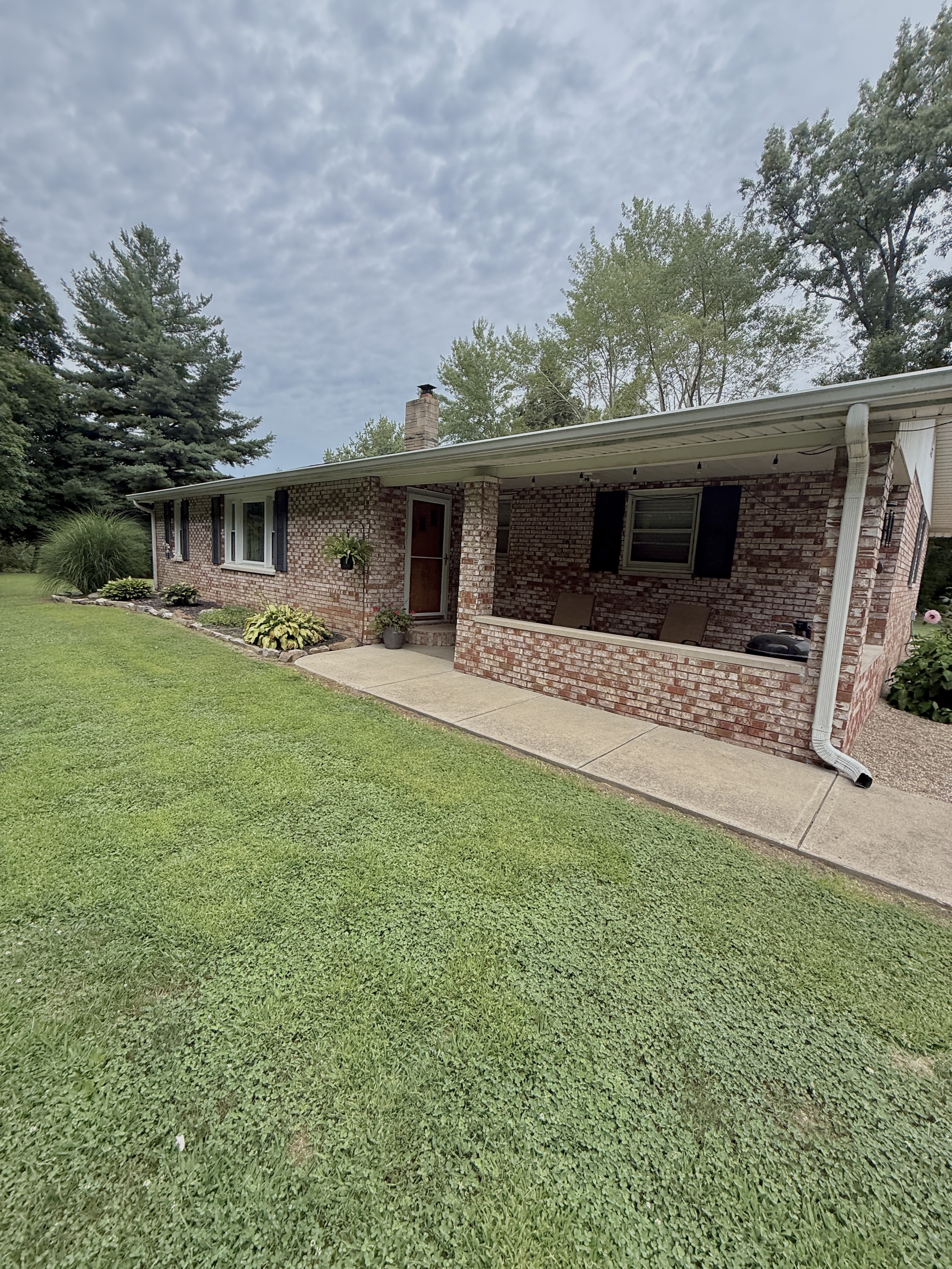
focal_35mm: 14
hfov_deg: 85.7
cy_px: 634
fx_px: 513
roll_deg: -1.9
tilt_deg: -4.3
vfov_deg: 102.1
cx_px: 476
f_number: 2.2
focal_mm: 2.22
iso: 64
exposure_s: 1/770
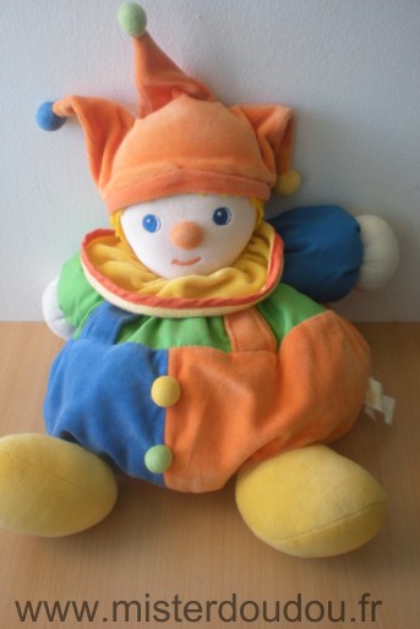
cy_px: 314
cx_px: 197
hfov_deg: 33.4
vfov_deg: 48.4
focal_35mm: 40
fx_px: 699
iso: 158
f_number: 3.1
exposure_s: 1/59.8
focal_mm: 6.3
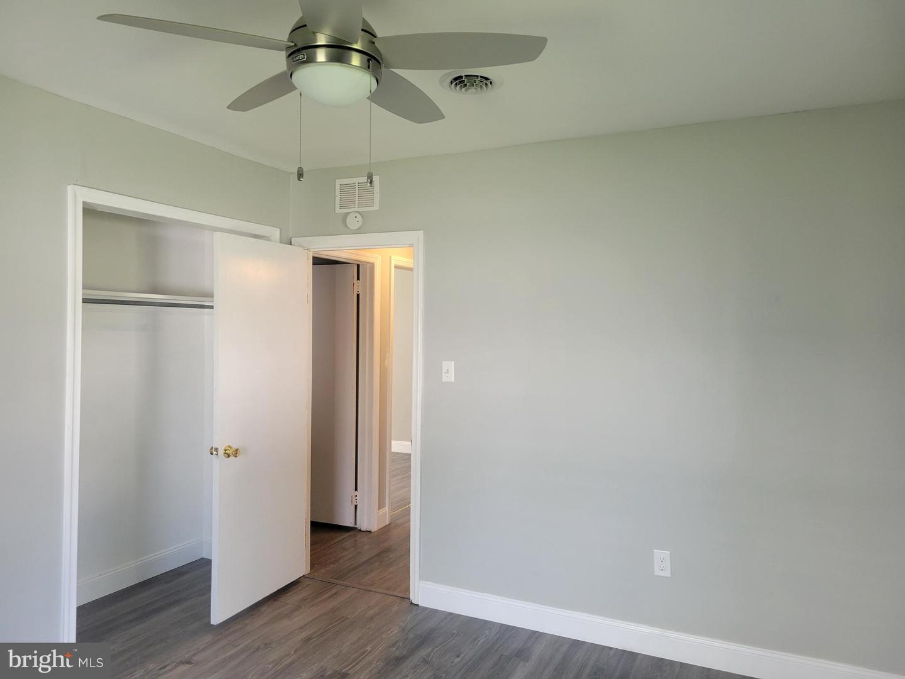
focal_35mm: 26
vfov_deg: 53.1
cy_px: 340
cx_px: 452
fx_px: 680
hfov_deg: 67.3
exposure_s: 1/120
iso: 200
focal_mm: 5.4
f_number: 1.8
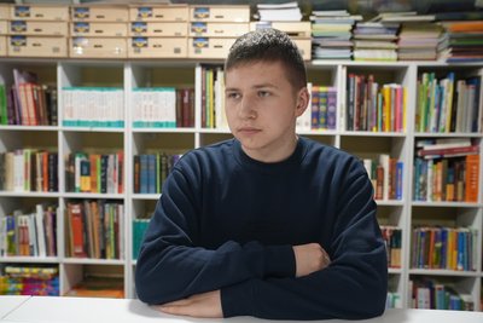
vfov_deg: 36.0
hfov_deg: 51.9
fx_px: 497
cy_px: 162
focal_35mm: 37
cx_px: 242
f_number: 4
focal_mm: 37
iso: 2500
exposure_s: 1/160
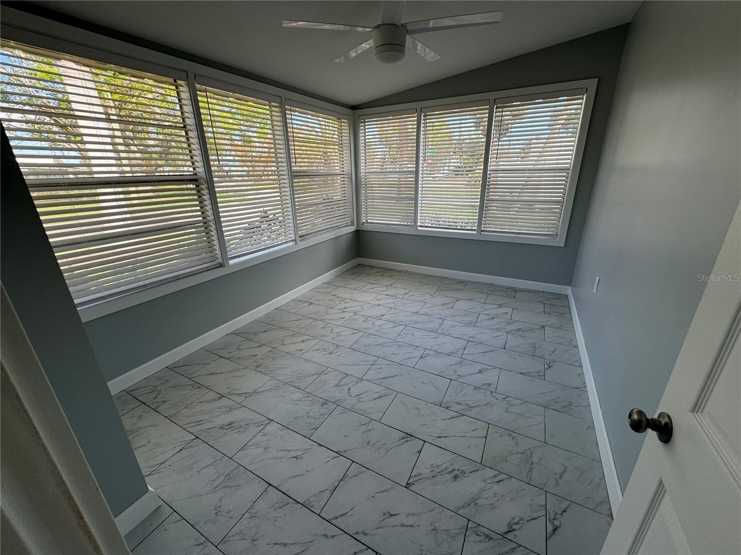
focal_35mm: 14
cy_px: 278
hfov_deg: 102.1
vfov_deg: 85.7
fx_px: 300
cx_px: 370
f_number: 2.2
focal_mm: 2.22
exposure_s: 1/244
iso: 40
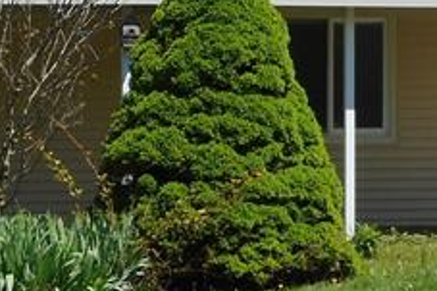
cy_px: 60
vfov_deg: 7.5
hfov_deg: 11.2
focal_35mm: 183
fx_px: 2220
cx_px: 15
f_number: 4.5
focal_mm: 6.9
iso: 80
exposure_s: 1/500
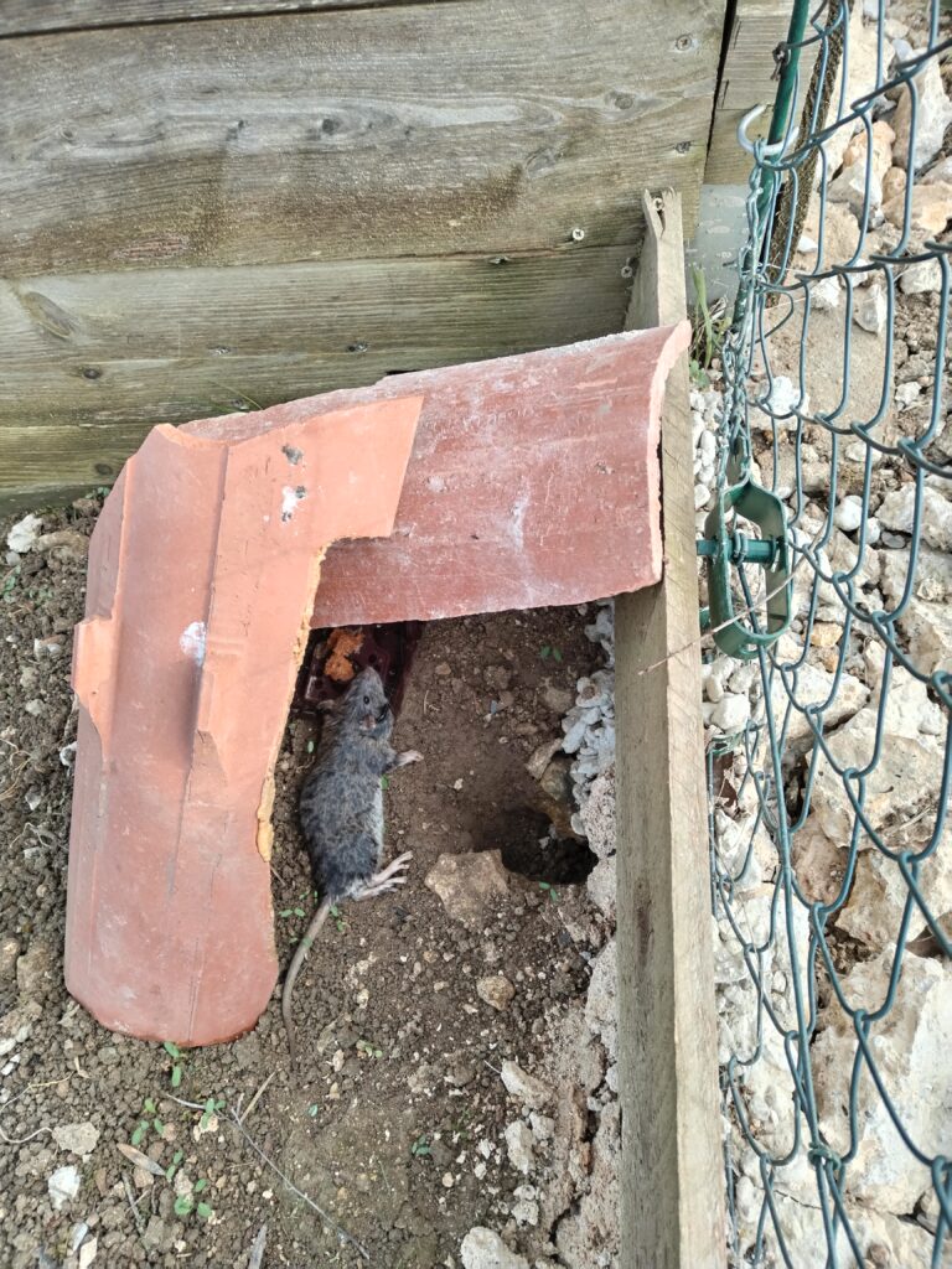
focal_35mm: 26
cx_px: 476
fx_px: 953
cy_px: 634
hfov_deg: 53.1
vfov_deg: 67.3
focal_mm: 4.75
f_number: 1.8
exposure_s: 1/178
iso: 100
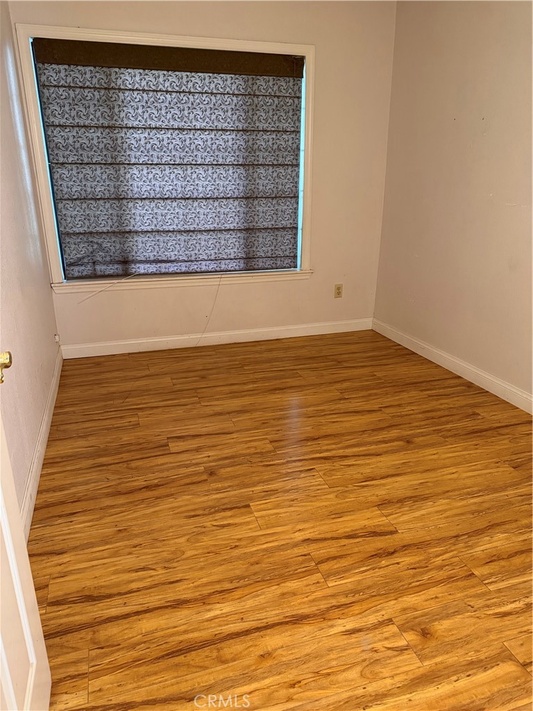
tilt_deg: -19.2
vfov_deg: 71.6
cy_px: 356
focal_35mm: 24
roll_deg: -0.5
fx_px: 493
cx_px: 266
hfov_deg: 56.8
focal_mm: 6.76
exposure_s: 1/60
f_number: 1.78
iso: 640
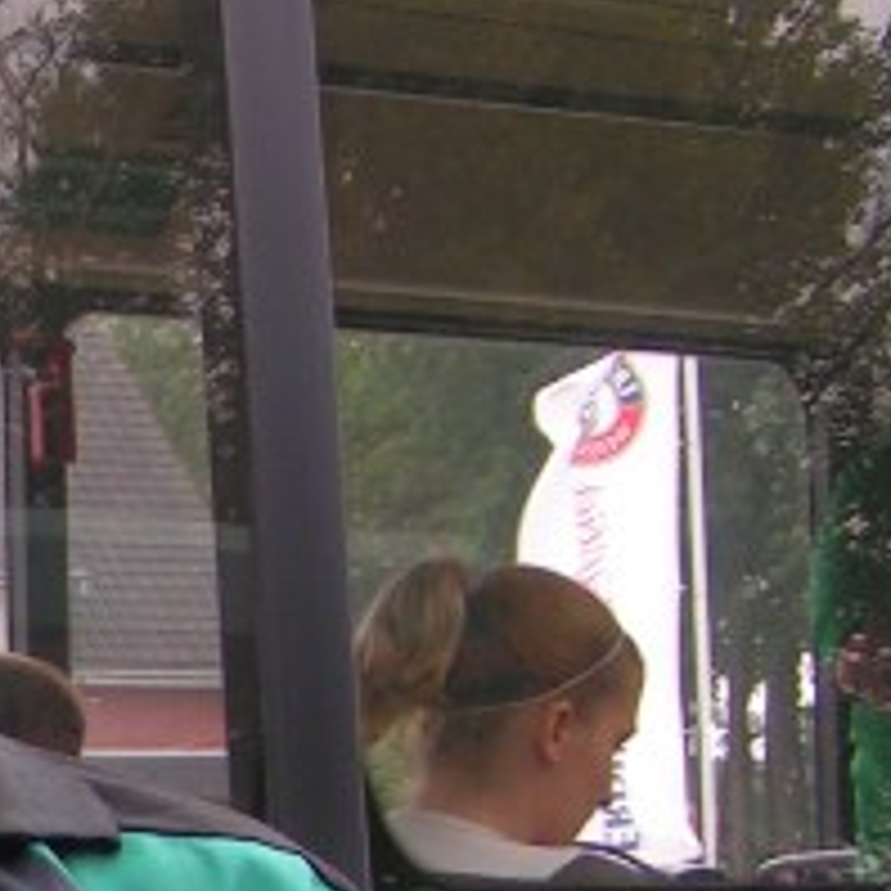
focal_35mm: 136
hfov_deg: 11.9
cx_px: -706
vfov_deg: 12.8
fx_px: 3960
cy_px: 742
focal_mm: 5.8
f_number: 2.8
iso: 50
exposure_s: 1/80
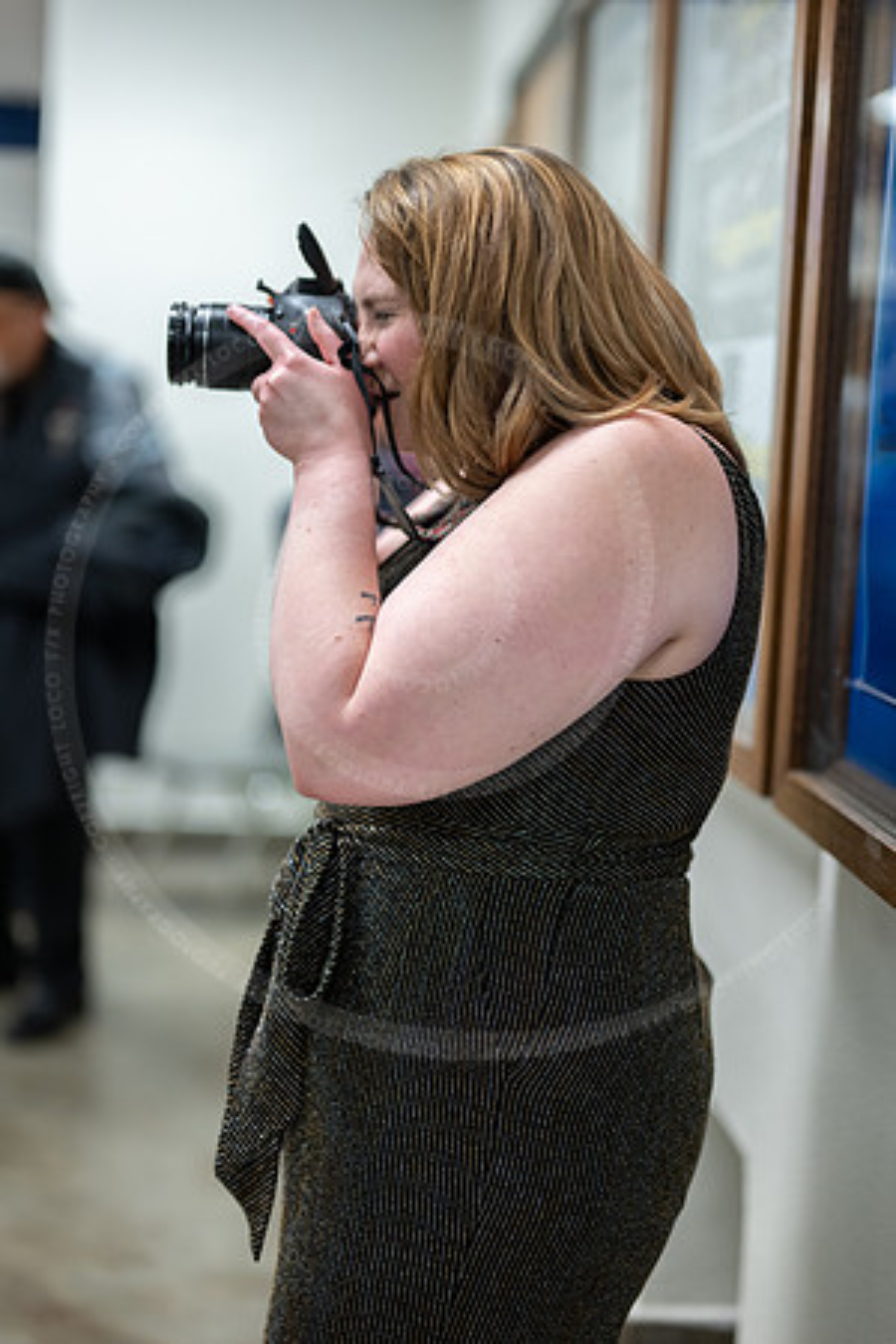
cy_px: 672
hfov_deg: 27.0
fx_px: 1867
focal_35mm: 50
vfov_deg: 39.6
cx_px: 448
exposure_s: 1/250
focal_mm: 50
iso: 800
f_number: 1.2
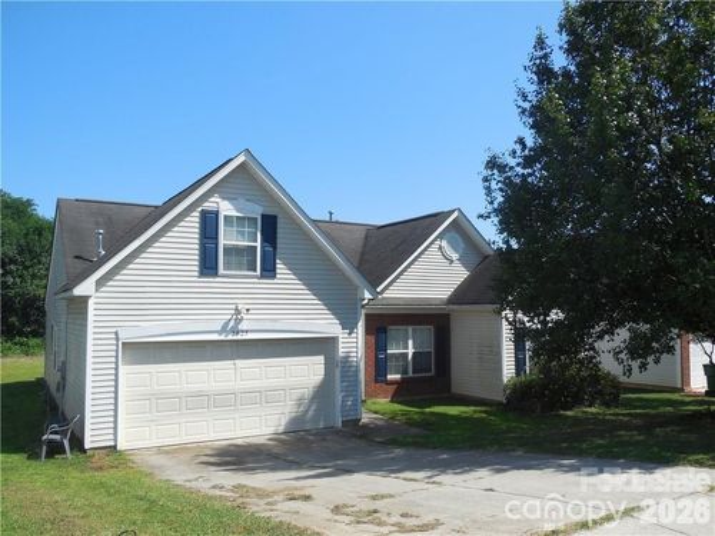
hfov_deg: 60.0
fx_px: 620
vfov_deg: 46.8
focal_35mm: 30
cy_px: 268
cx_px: 358
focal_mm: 5.3
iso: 125
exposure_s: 1/1250
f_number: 3.2
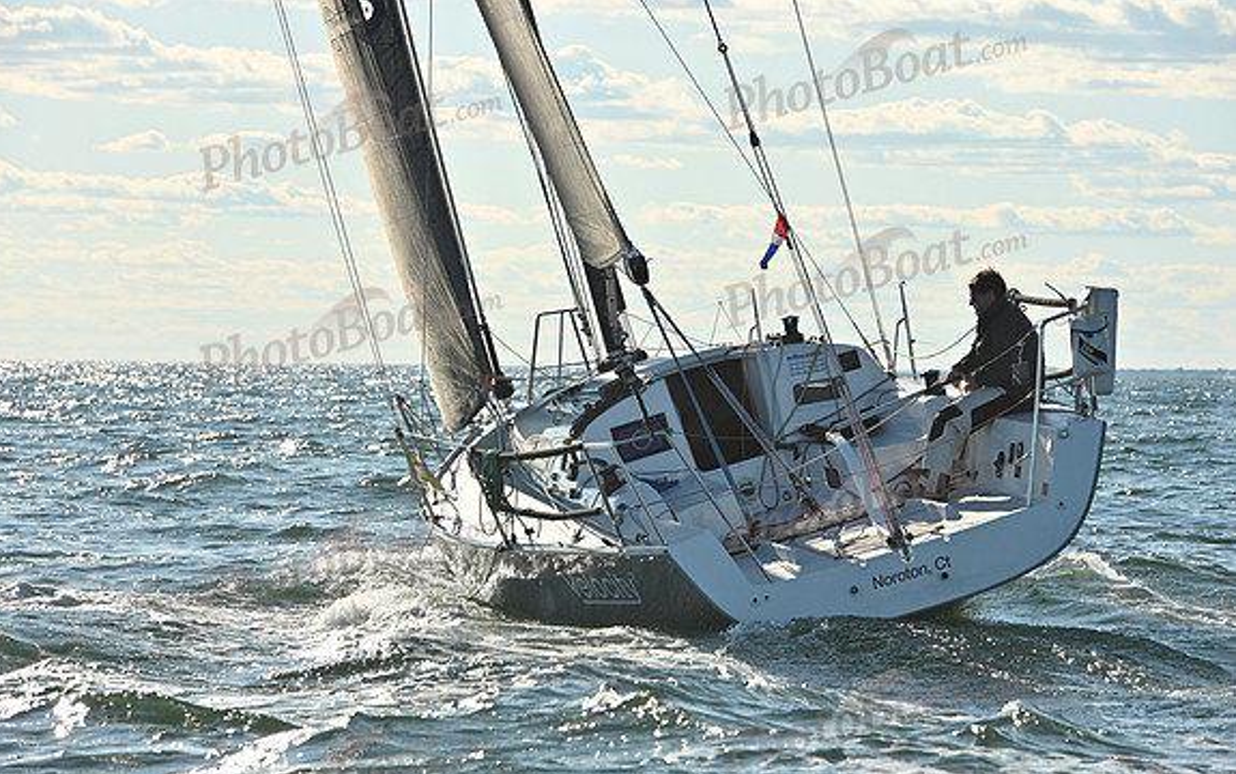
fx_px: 6235
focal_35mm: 185
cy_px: 414
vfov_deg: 7.1
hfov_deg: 11.3
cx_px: 615
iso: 320
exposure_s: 1/1250
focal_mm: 180
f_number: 10
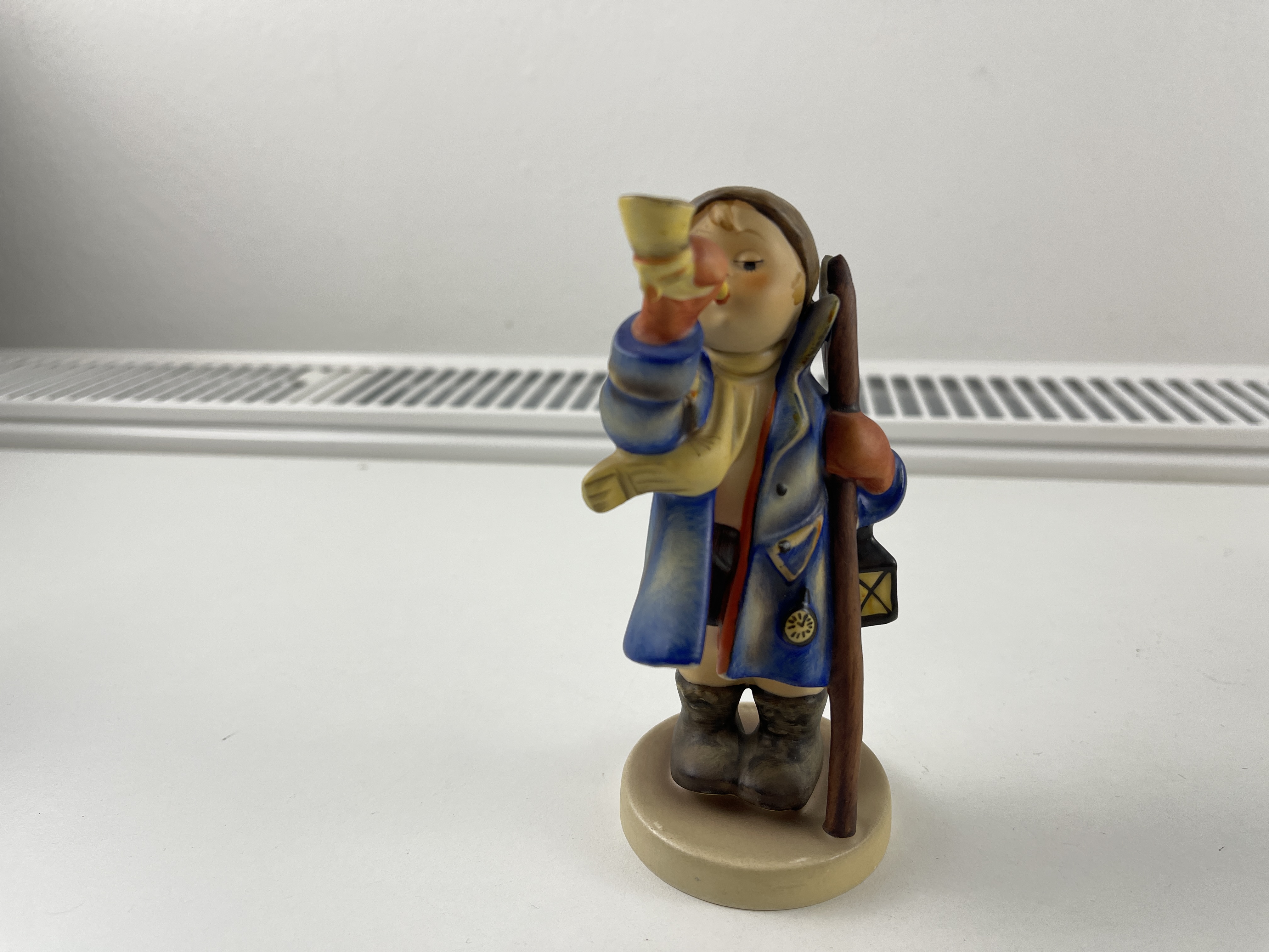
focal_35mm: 25
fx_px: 916
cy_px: 476
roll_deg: -0.6
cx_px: 634
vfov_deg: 54.9
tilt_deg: -21.8
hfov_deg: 69.4
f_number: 1.6
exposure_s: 1/226
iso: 32
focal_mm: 5.1
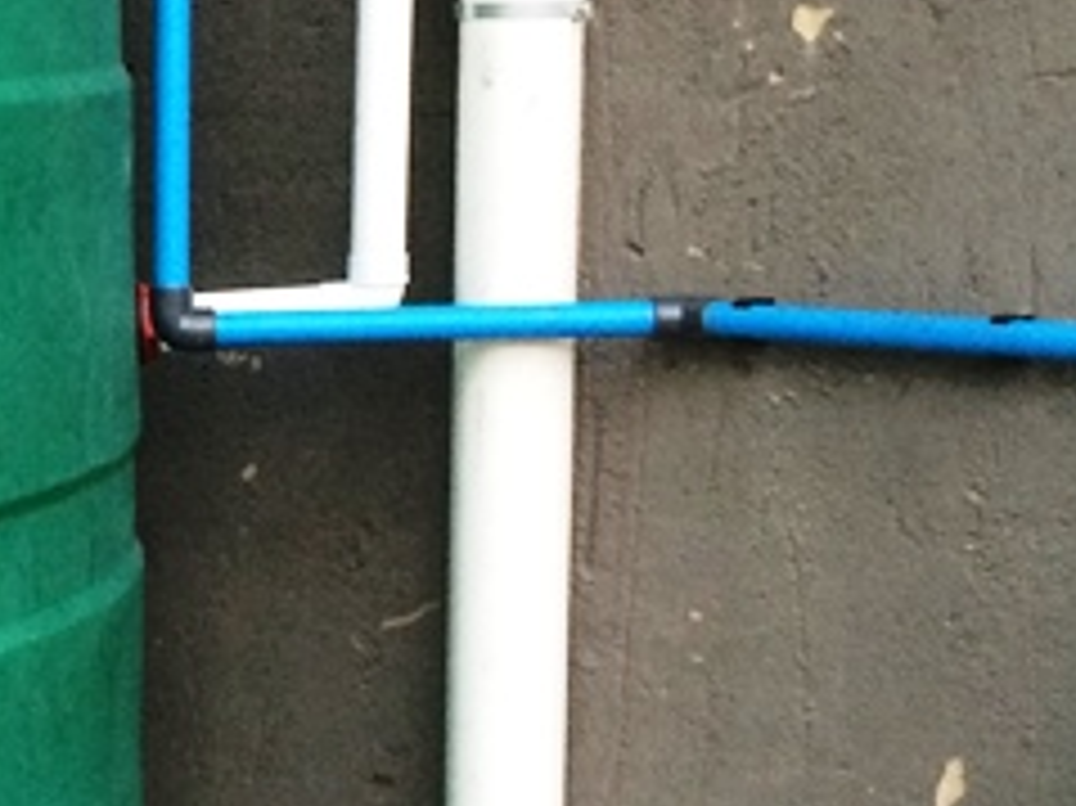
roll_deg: -0.5
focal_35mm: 97
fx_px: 3014
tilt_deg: -8.4
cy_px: 473
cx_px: -162
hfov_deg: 19.3
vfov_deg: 15.2
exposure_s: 1/30
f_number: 2.2
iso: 160
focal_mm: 4.15
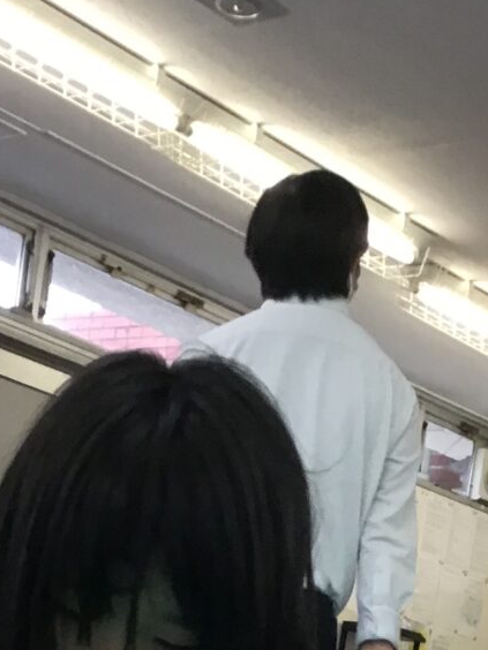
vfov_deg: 17.9
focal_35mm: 99
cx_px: 158
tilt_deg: -2.7
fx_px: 1861
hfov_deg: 14.9
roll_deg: -7.6
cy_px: 951
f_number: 2.4
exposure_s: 1/33
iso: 50
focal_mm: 3.3
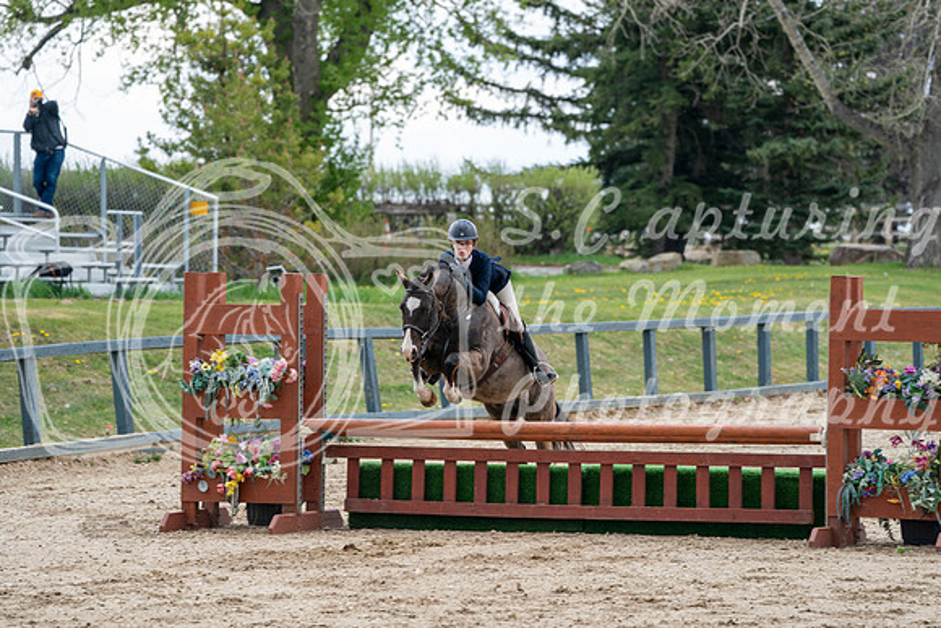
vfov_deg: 6.5
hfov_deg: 9.7
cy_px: 314
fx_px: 5542
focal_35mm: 212
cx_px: 470
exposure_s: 1/250
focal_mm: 212
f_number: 5.6
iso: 200
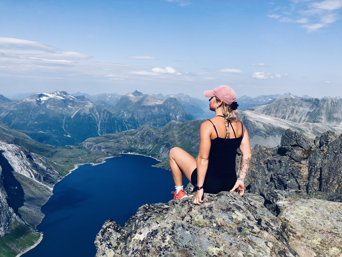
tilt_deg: -8.7
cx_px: 171
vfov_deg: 49.7
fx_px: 277
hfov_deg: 63.4
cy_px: 128
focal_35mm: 28
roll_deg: -1.7
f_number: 1.8
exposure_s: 1/2288
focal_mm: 3.99
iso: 20
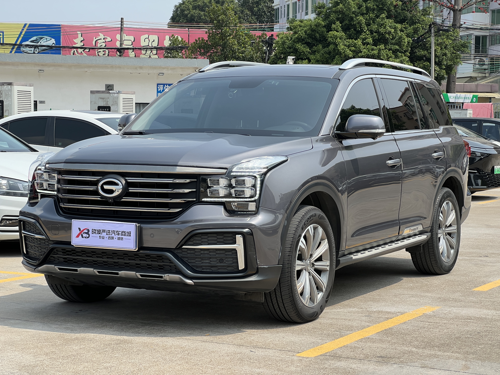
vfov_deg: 19.1
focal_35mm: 77
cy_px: 188
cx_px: 250
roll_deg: -0.3
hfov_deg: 25.3
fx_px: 1112
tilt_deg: -4.0
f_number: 2.8
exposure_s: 1/497
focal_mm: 9
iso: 32
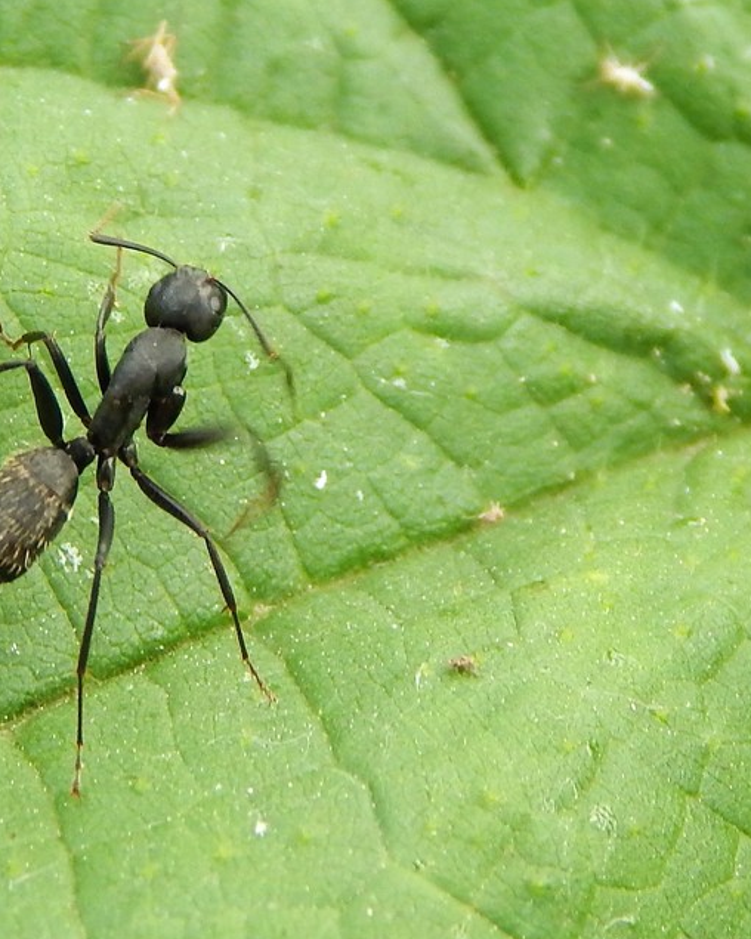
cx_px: 132
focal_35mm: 122
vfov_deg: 15.8
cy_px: 470
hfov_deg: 12.6
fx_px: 3390
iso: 125
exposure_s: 1/80
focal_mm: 16.6
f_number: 4.4
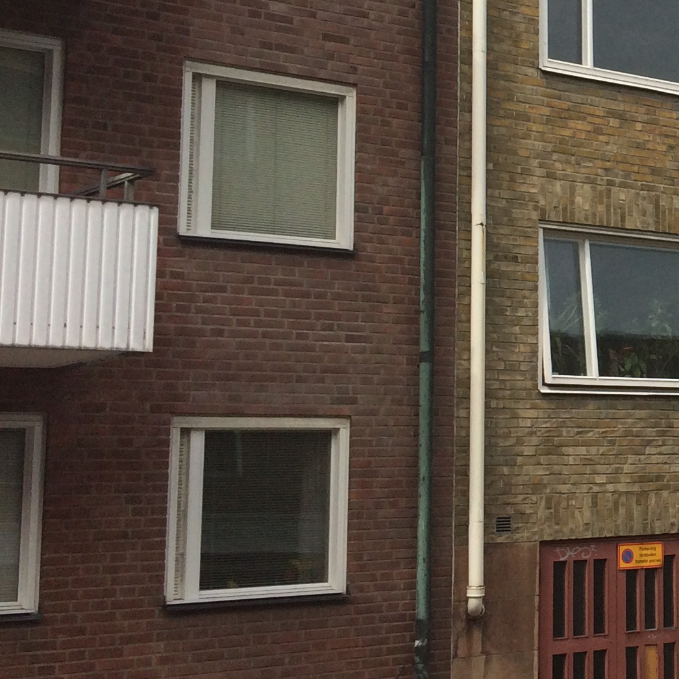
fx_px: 1775
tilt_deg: +9.6
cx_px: 1057
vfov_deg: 21.5
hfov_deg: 18.7
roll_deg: +3.8
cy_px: 193
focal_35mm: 80
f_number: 2.2
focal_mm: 4.15
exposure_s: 1/2283
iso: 32
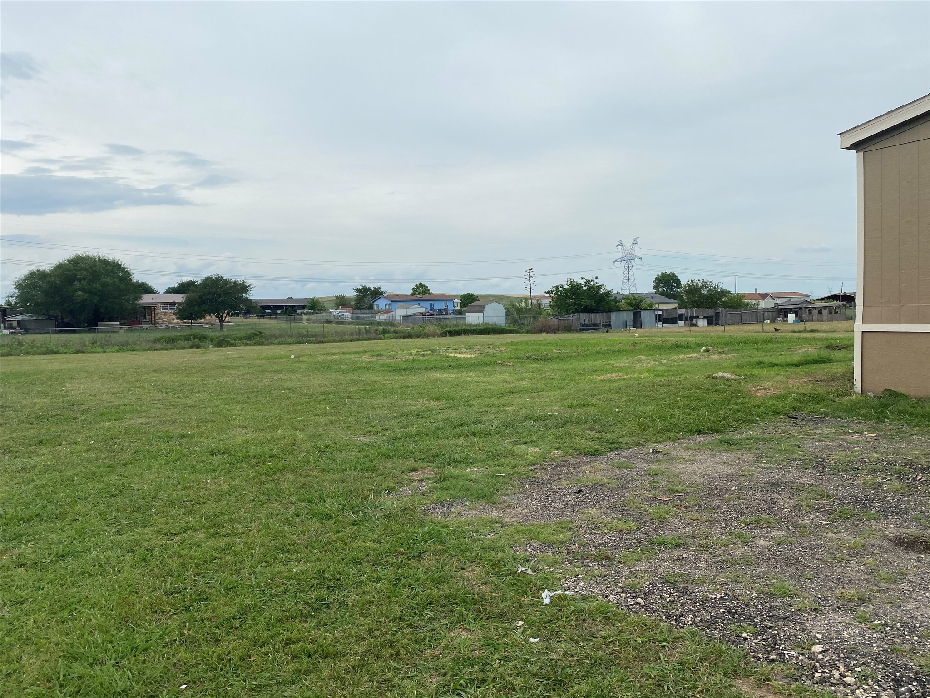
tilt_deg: -1.6
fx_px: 699
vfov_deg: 53.1
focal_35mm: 26
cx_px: 465
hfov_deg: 67.3
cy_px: 349
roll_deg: +0.9
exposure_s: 1/3731
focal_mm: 4.25
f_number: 1.8
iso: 32
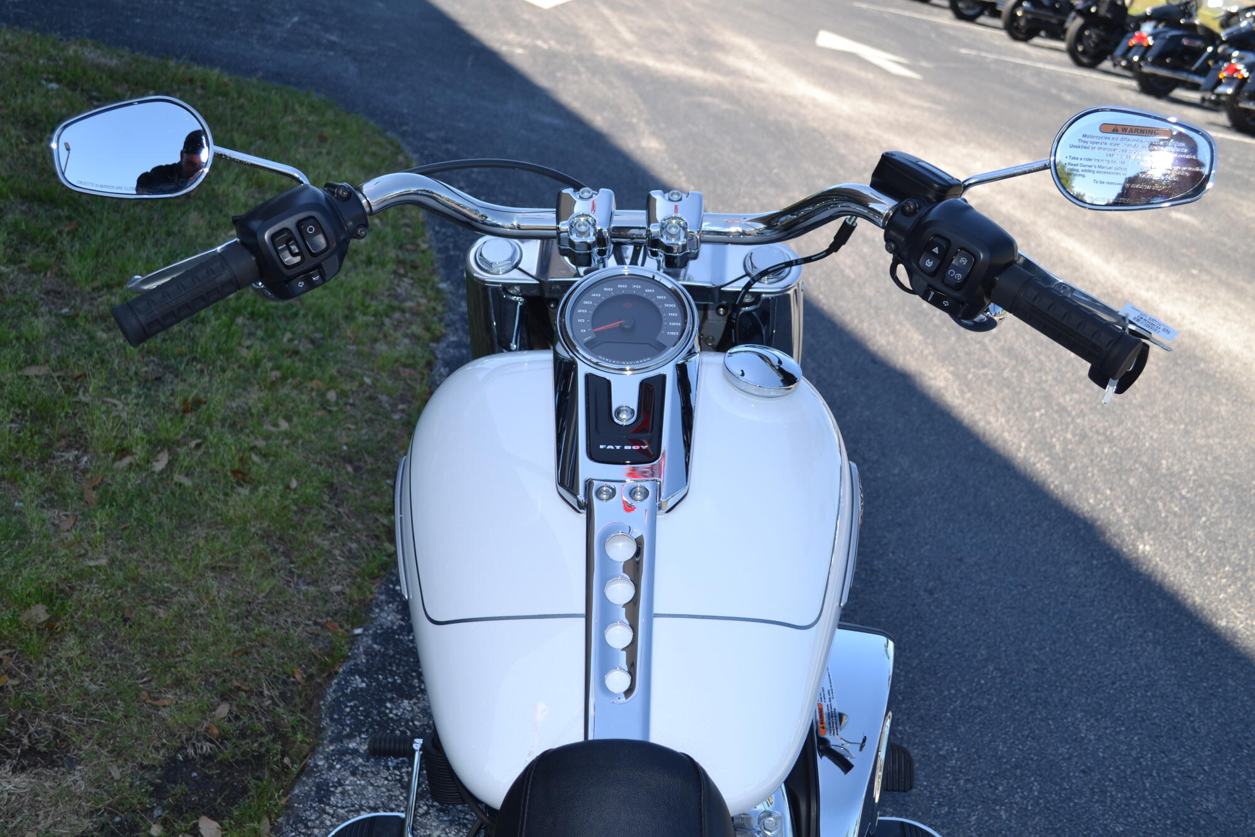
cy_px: 418
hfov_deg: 53.1
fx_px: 1255
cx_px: 628
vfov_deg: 36.9
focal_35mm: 36
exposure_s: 1/200
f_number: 5.6
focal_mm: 24
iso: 100
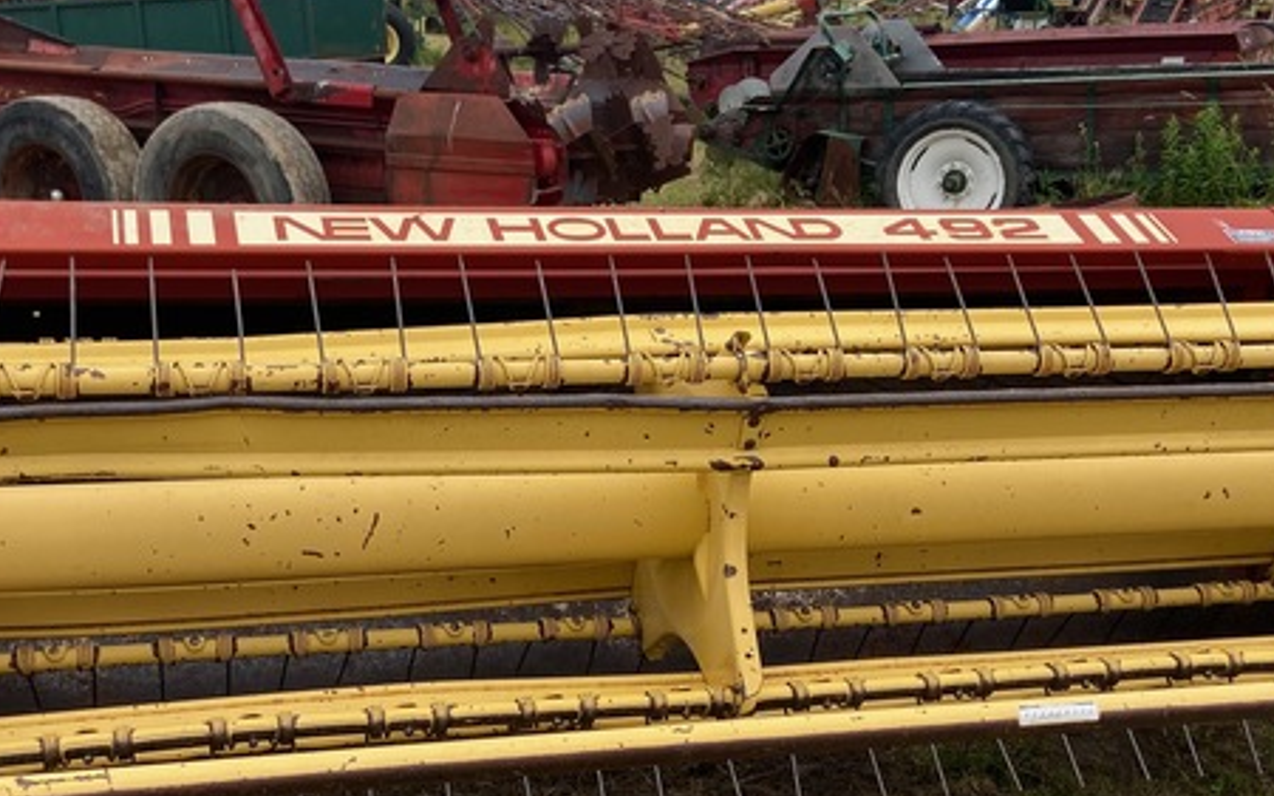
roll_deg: +1.2
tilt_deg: -17.5
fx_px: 1701
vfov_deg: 26.2
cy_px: 499
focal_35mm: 49
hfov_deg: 41.0
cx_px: 589
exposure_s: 1/788
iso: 32
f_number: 1.8
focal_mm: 4.25
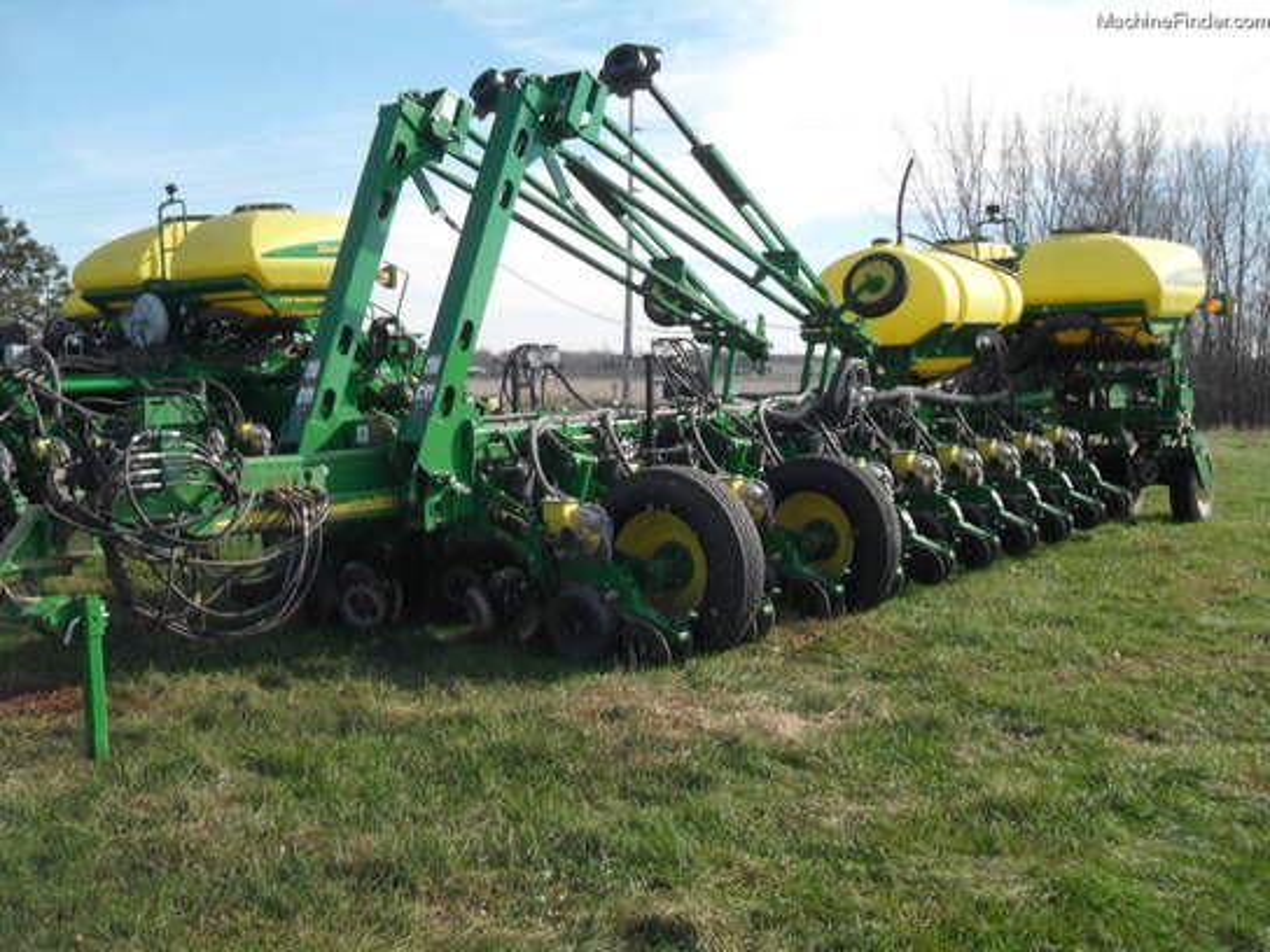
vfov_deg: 40.7
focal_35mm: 35
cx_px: 635
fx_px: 1284
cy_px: 476
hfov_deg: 52.6
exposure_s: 1/90
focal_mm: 6.2
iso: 100
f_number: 8.9
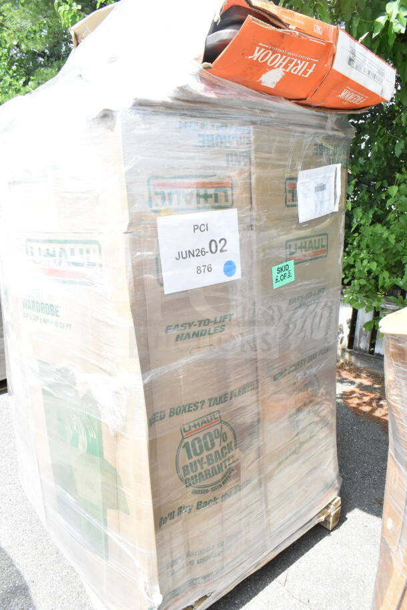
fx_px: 457
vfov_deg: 67.4
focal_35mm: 27
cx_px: 204
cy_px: 305
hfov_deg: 48.0
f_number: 11
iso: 1600
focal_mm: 18
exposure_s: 1/500
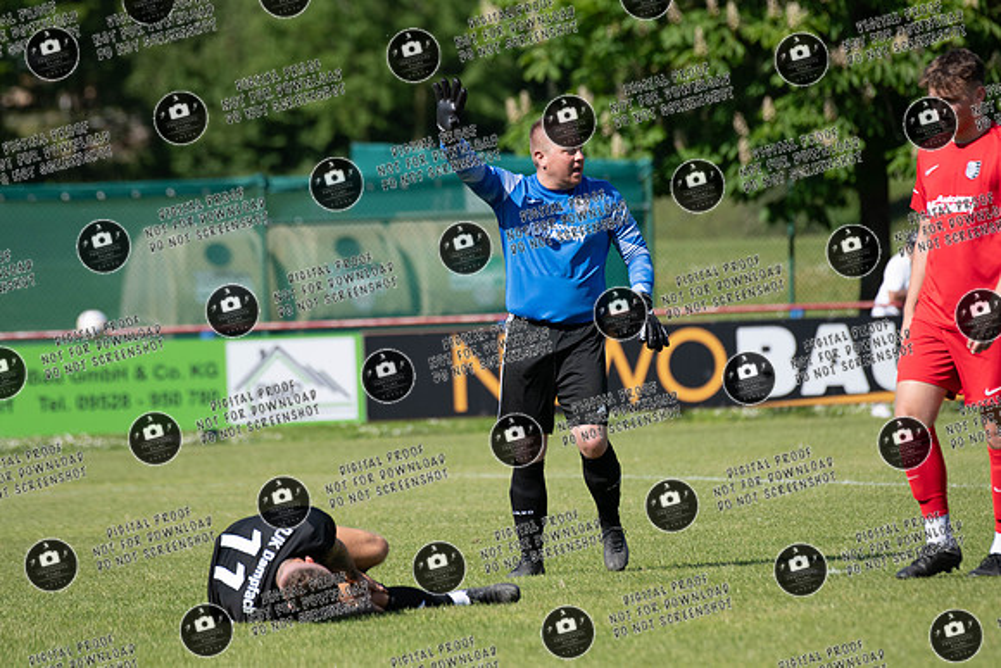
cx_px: 500
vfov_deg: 4.2
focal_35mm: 330
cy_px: 334
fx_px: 9178
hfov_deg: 6.2
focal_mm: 330
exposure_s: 1/1600
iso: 400
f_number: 5.6
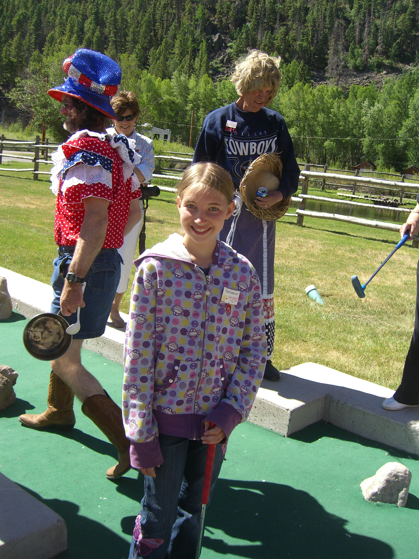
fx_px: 613
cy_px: 280
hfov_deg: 37.7
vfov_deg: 49.0
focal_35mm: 38
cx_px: 210
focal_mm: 7.9
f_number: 2.8
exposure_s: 1/640
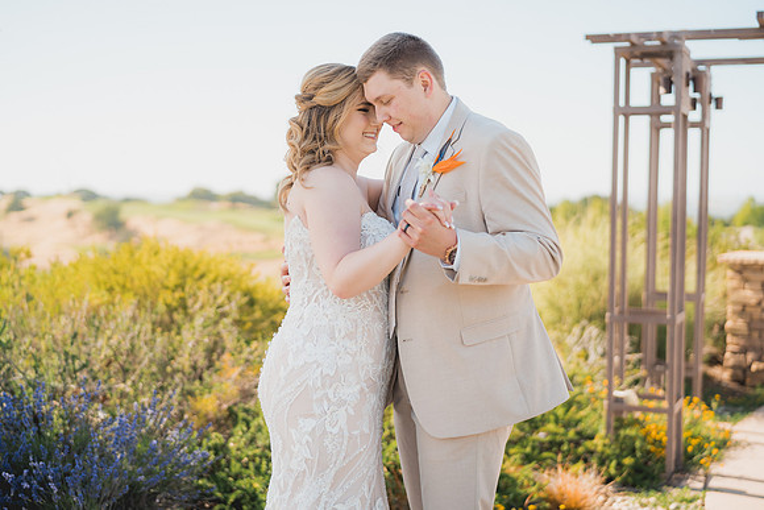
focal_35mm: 50
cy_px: 255
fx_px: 1061
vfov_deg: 27.0
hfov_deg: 39.6
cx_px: 382
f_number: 1.8
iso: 125
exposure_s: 1/2000
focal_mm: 50
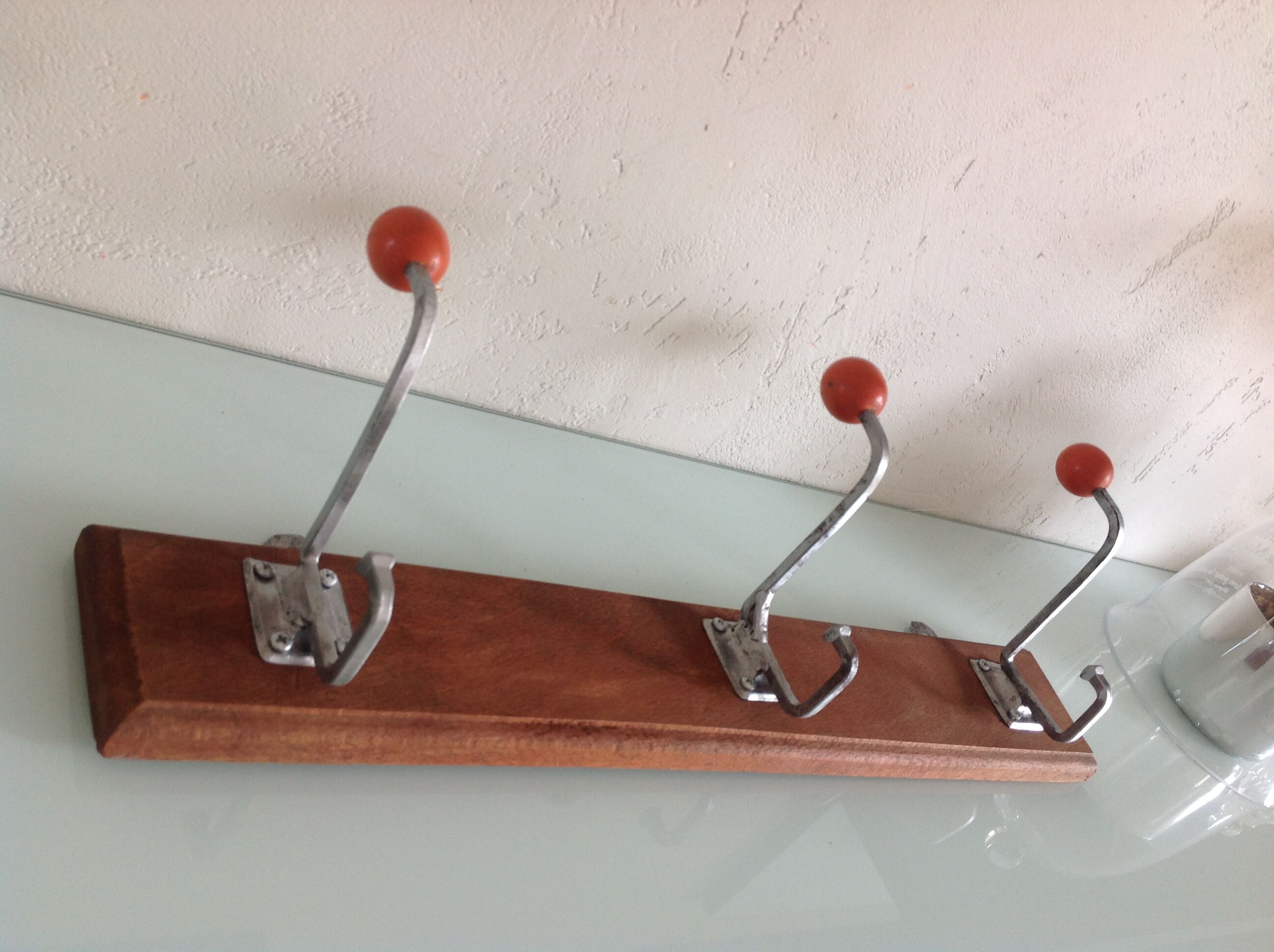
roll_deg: -39.4
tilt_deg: -29.1
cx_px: 637
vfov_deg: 40.6
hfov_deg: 52.7
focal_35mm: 35
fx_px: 1286
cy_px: 476
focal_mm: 4.28
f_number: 2.4
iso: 50
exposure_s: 1/24
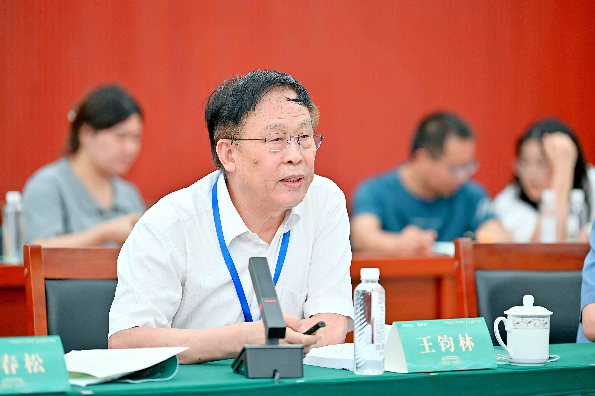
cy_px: 198
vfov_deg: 7.8
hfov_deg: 11.8
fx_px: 2890
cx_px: 298
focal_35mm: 175
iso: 400
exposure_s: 1/200
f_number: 3.2
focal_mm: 175
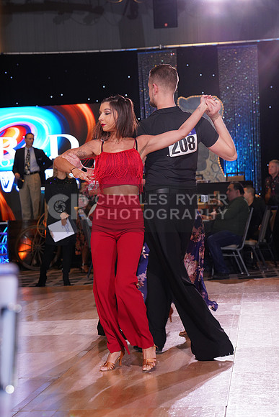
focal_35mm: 83
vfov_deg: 24.5
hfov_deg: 16.5
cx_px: 140
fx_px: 964
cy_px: 208
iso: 1600
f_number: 5.6
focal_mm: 83
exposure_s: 1/200
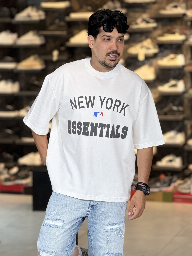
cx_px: 96
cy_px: 128
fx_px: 887
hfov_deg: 12.3
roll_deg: +0.4
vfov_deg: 16.4
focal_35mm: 120
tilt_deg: -6.1
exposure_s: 1/100
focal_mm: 15.66
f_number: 2.8
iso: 100
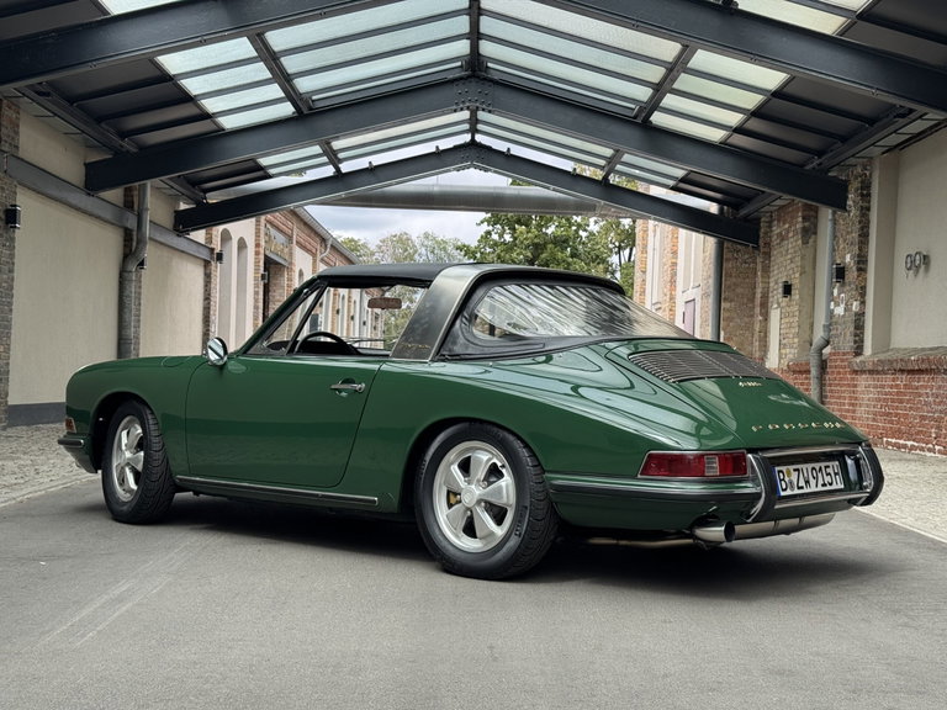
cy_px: 355
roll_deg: -2.0
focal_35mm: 48
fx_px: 1313
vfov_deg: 30.3
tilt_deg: +0.8
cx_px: 474
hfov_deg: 39.7
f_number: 1.78
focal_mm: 6.76
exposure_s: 1/832
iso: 64
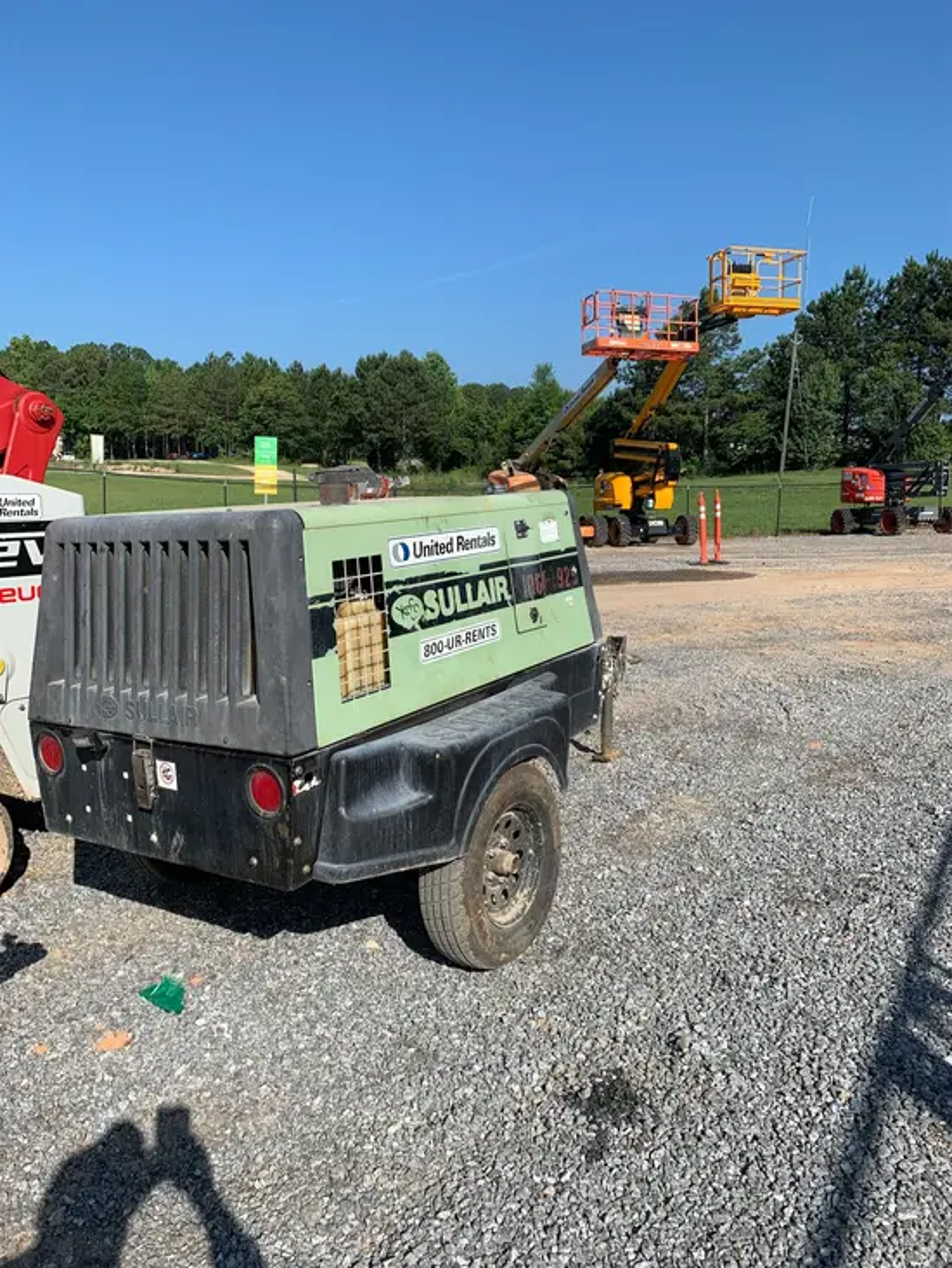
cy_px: 634
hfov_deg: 53.1
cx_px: 476
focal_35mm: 26
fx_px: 953
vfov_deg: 67.3
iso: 25
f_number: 1.8
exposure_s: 1/2364
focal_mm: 4.25
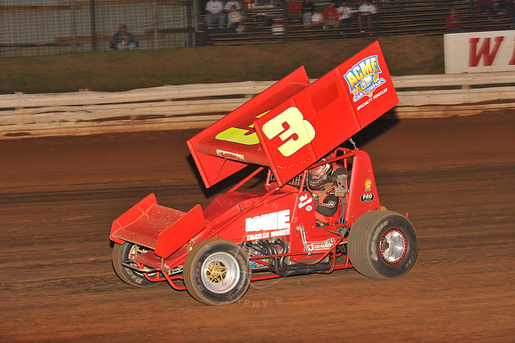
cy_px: 172
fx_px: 1315
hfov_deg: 22.2
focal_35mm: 92
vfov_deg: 14.8
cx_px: 258
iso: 1000
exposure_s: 1/320
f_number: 6.3
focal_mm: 92
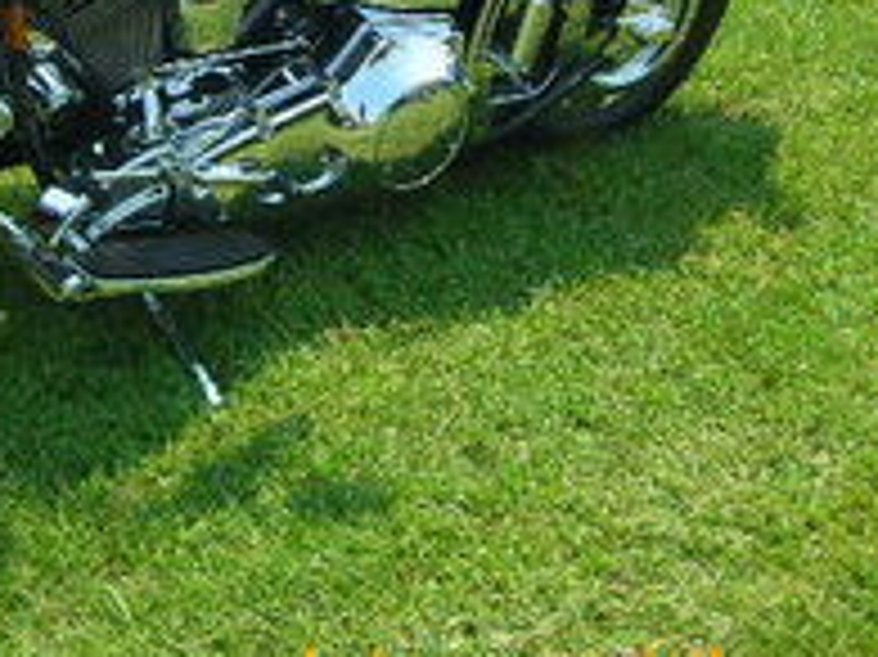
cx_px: 180
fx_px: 1977
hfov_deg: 24.6
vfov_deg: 18.5
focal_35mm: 78
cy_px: 45
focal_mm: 6.3
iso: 50
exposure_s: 1/287
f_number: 3.2
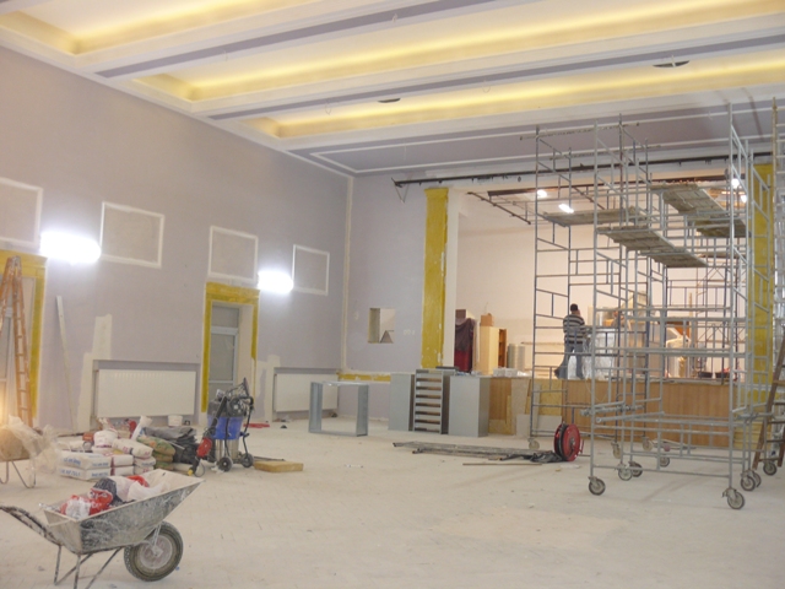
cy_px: 294
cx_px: 392
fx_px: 816
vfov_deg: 39.7
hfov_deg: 51.4
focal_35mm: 36
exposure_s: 1/8
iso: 125
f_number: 2.8
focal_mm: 6
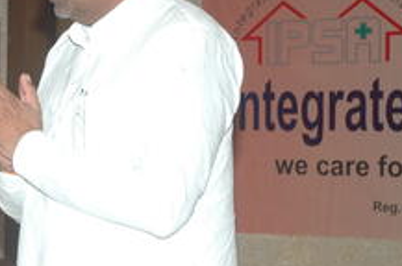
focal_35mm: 166
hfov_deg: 12.0
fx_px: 1851
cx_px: -130
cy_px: 171
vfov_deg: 8.2
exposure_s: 1/60
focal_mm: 40
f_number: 4.5
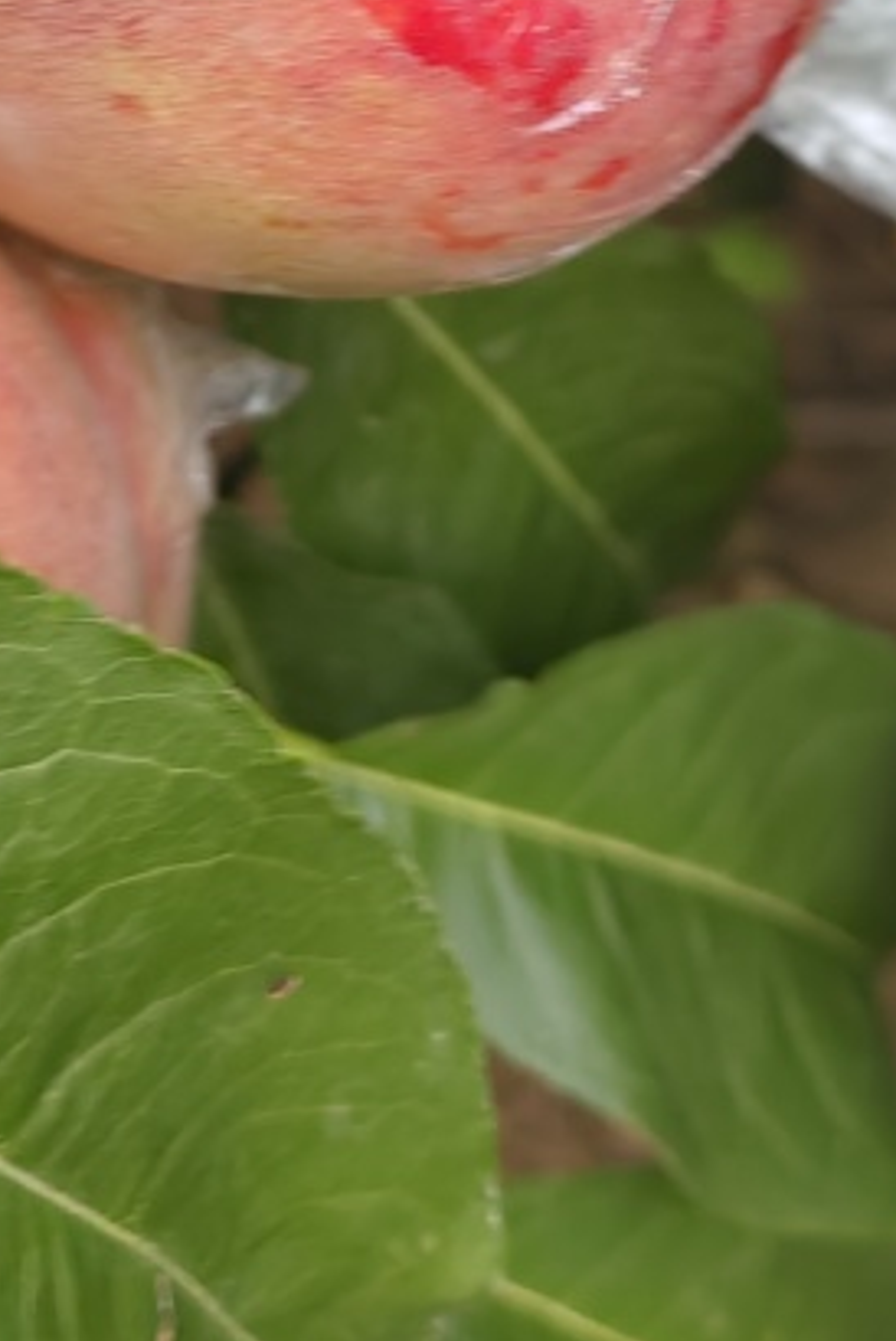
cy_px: -185
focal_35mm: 73
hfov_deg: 18.7
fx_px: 2721
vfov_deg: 25.4
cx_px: 314
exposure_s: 1/100
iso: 125
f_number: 1.9
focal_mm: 5.52
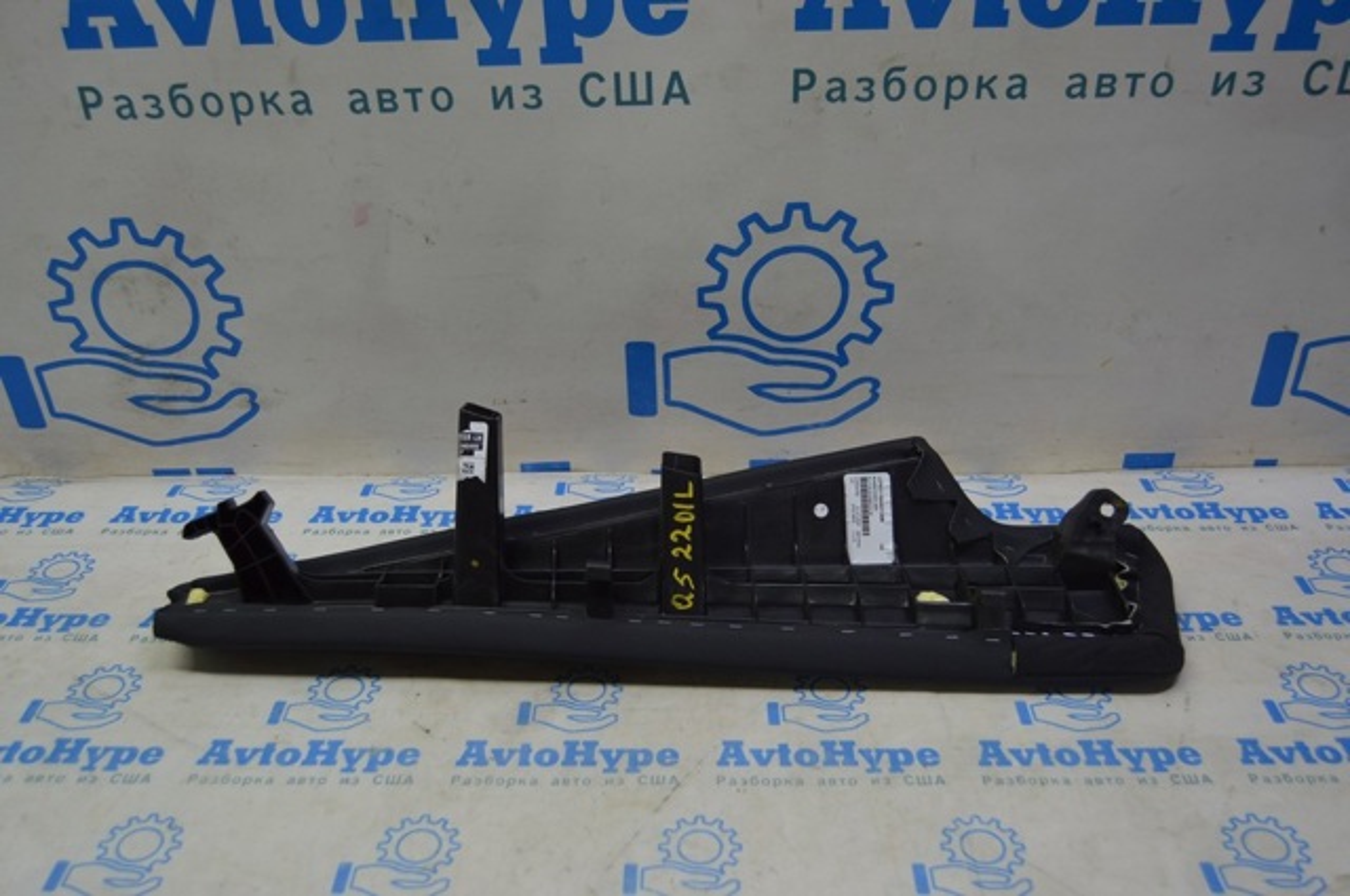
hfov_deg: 57.3
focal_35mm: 33
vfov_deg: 39.9
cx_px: 675
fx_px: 1236
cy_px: 448
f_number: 4.5
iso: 400
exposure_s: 1/80
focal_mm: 22
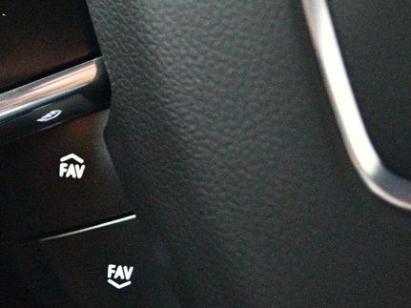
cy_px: 47
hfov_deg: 20.6
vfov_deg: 16.4
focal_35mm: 89
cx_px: -76
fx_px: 1056
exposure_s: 1/30
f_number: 4.2
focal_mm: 26
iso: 12800
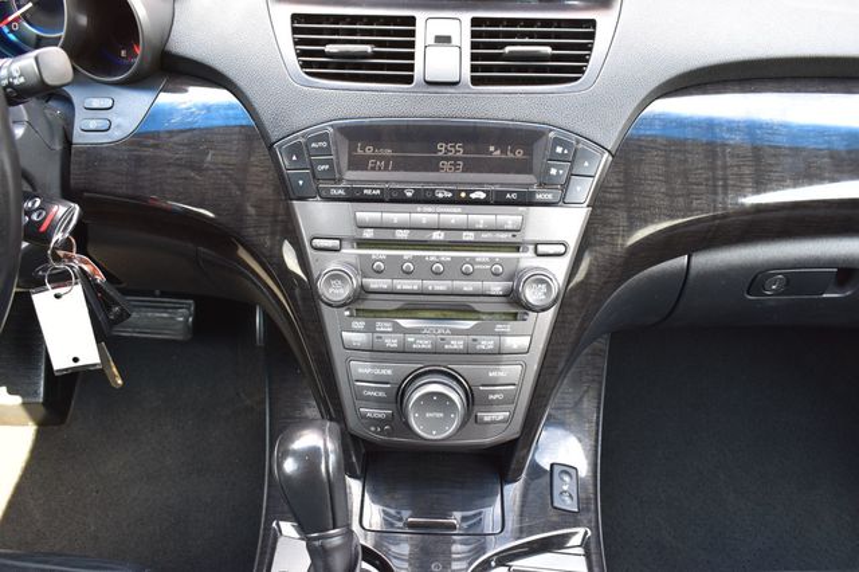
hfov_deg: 57.2
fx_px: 787
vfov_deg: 39.9
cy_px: 286
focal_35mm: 33
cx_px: 430
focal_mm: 22
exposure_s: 1/25
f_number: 7.1
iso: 400
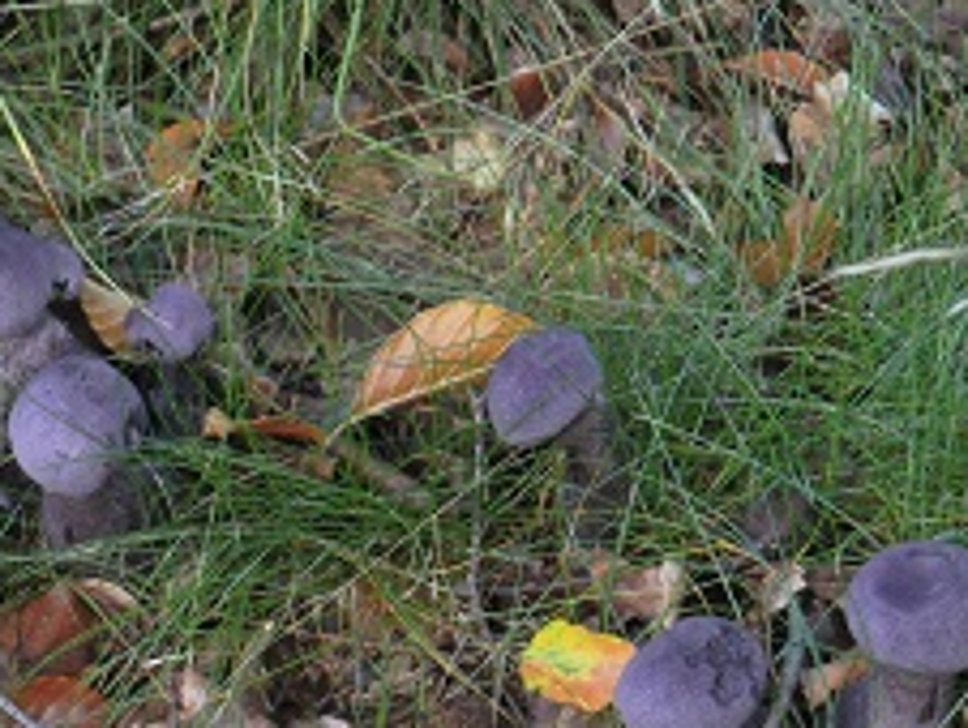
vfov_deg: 5.3
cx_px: 531
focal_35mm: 283
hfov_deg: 7.0
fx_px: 7922
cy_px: 531
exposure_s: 1/25
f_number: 5.6
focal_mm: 28.4
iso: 200
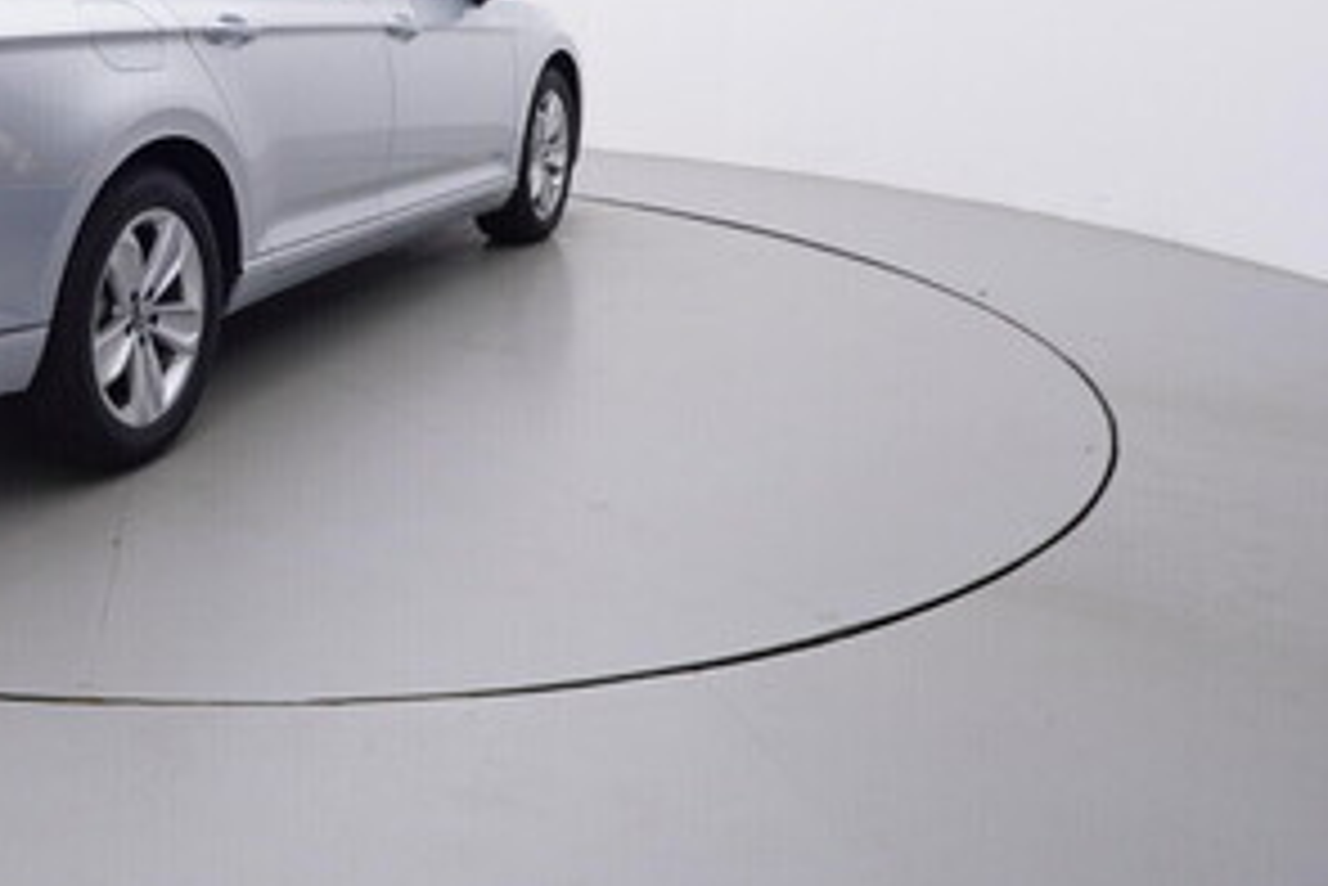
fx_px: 1548
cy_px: 151
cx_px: 115
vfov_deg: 31.0
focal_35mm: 42
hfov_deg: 42.3
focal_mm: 15
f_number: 5
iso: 200
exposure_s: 1/80
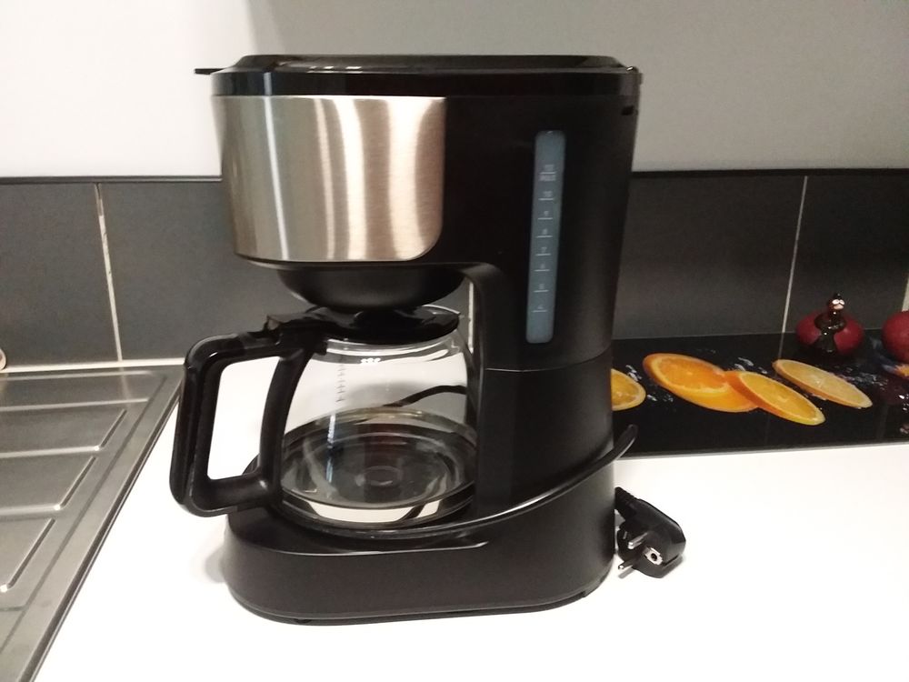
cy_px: 341
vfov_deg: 49.7
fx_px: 735
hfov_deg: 63.4
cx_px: 454
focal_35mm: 28
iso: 400
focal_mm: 2.91
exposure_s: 1/15
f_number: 1.9
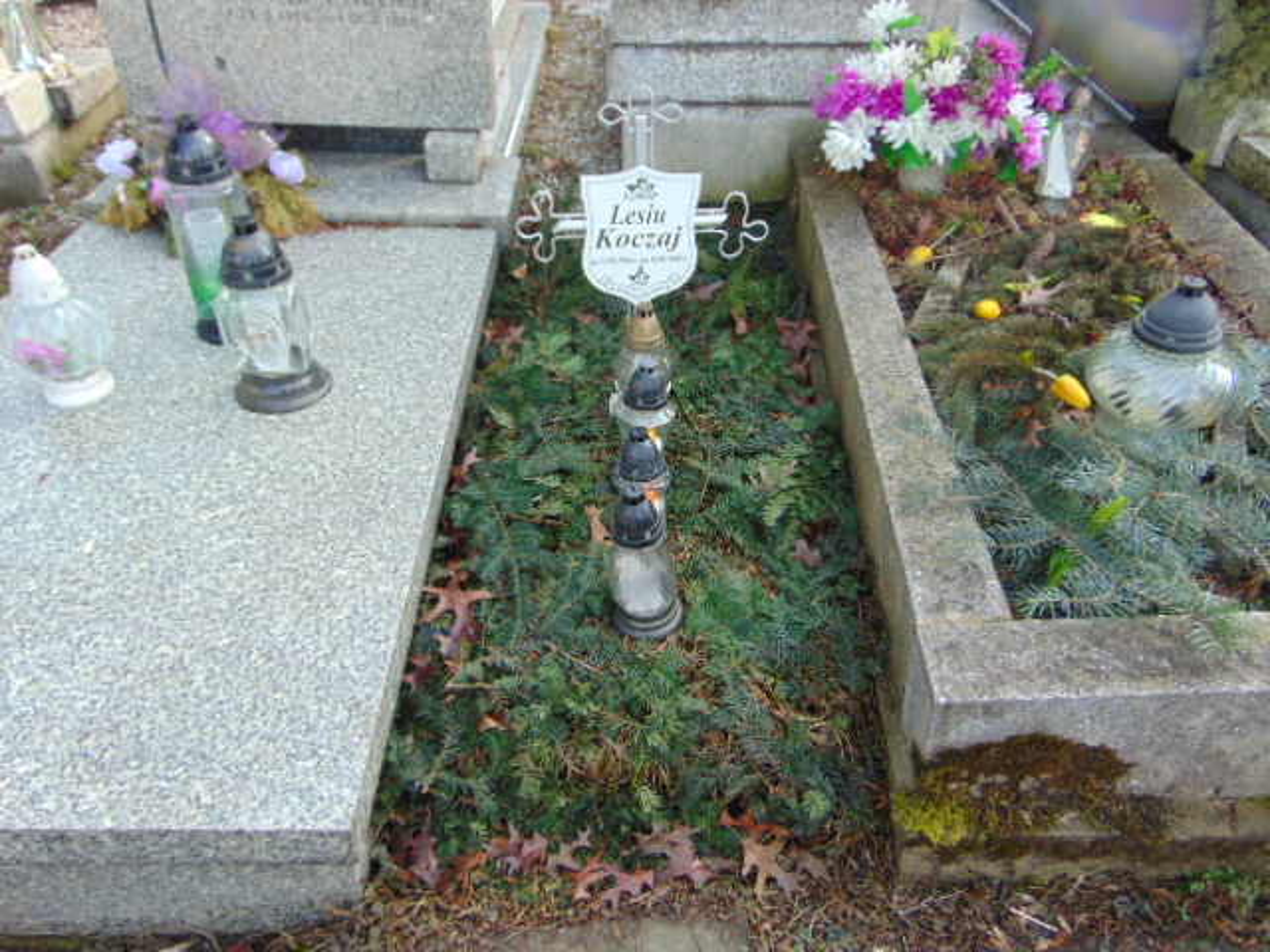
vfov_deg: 54.9
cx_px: 635
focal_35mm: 25
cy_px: 476
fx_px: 917
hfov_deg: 69.4
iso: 80
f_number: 3
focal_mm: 4.5
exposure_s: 1/80
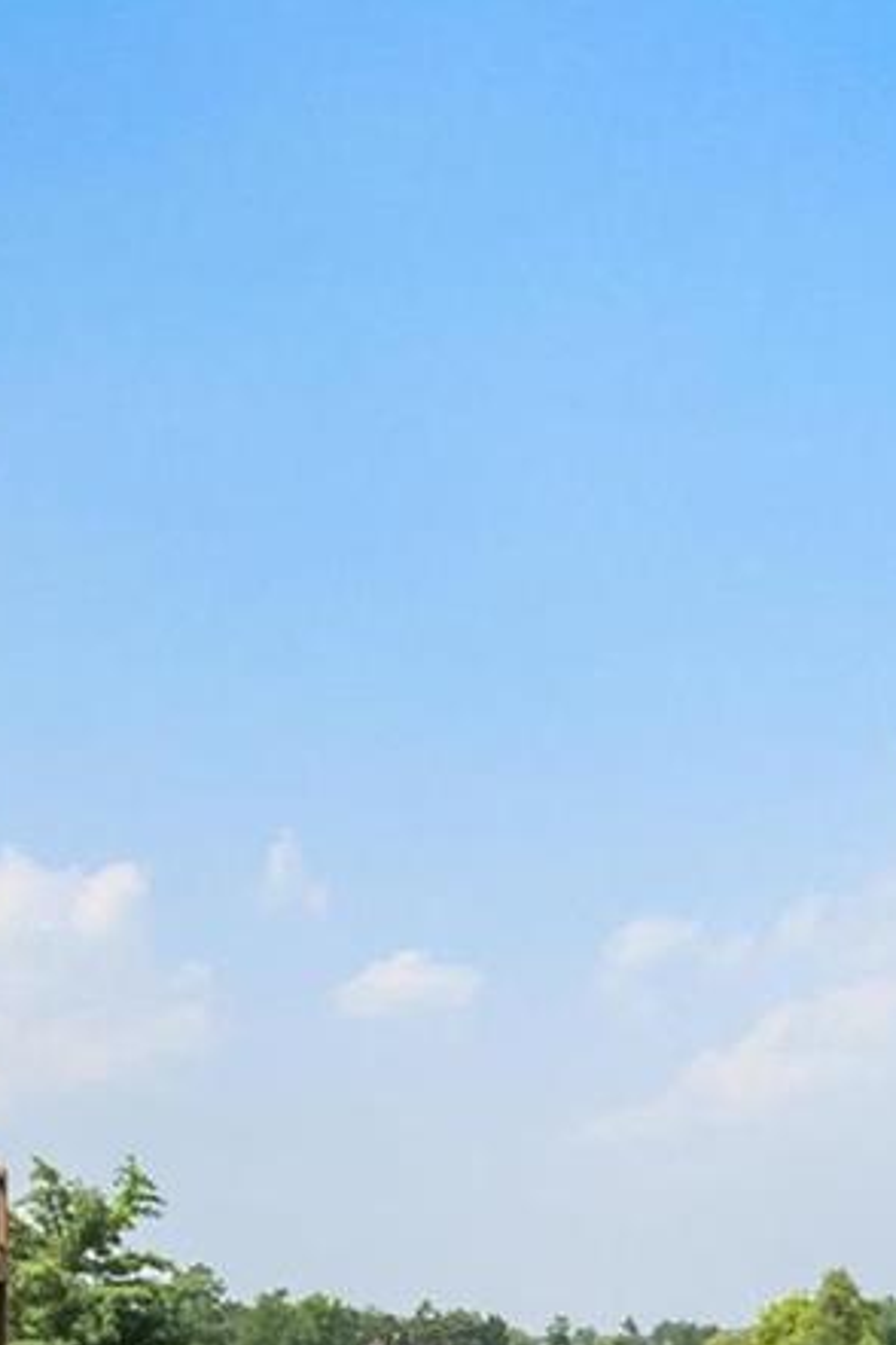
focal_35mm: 58
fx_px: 2165
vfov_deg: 32.0
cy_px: 1327
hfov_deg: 23.4
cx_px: 399
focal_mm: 8
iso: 400
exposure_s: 1/320
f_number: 10
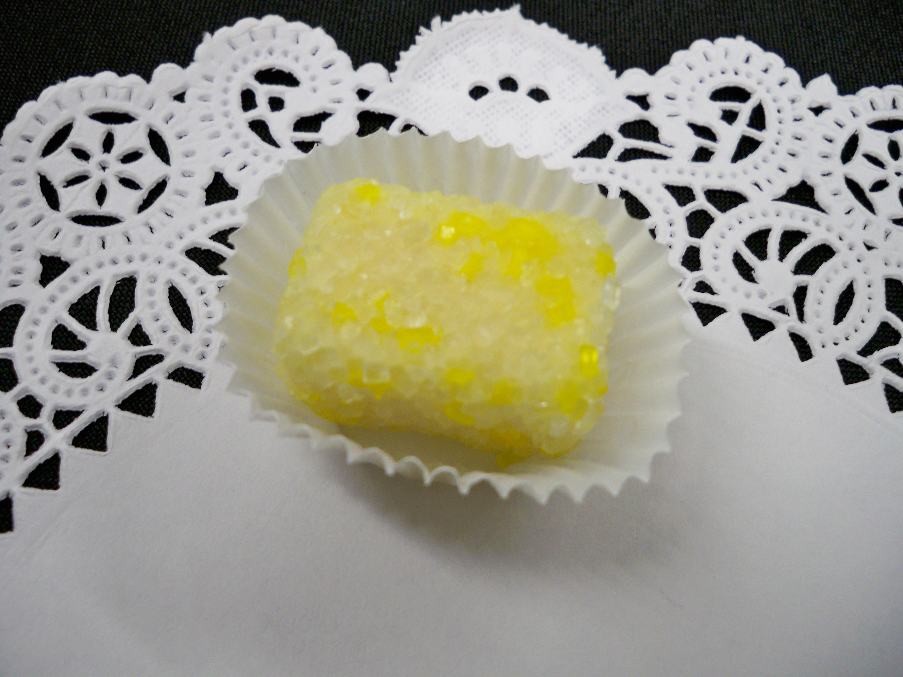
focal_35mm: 35
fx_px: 913
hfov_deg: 52.6
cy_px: 338
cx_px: 452
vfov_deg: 40.7
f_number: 3.1
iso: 125
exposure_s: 1/30
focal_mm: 6.3
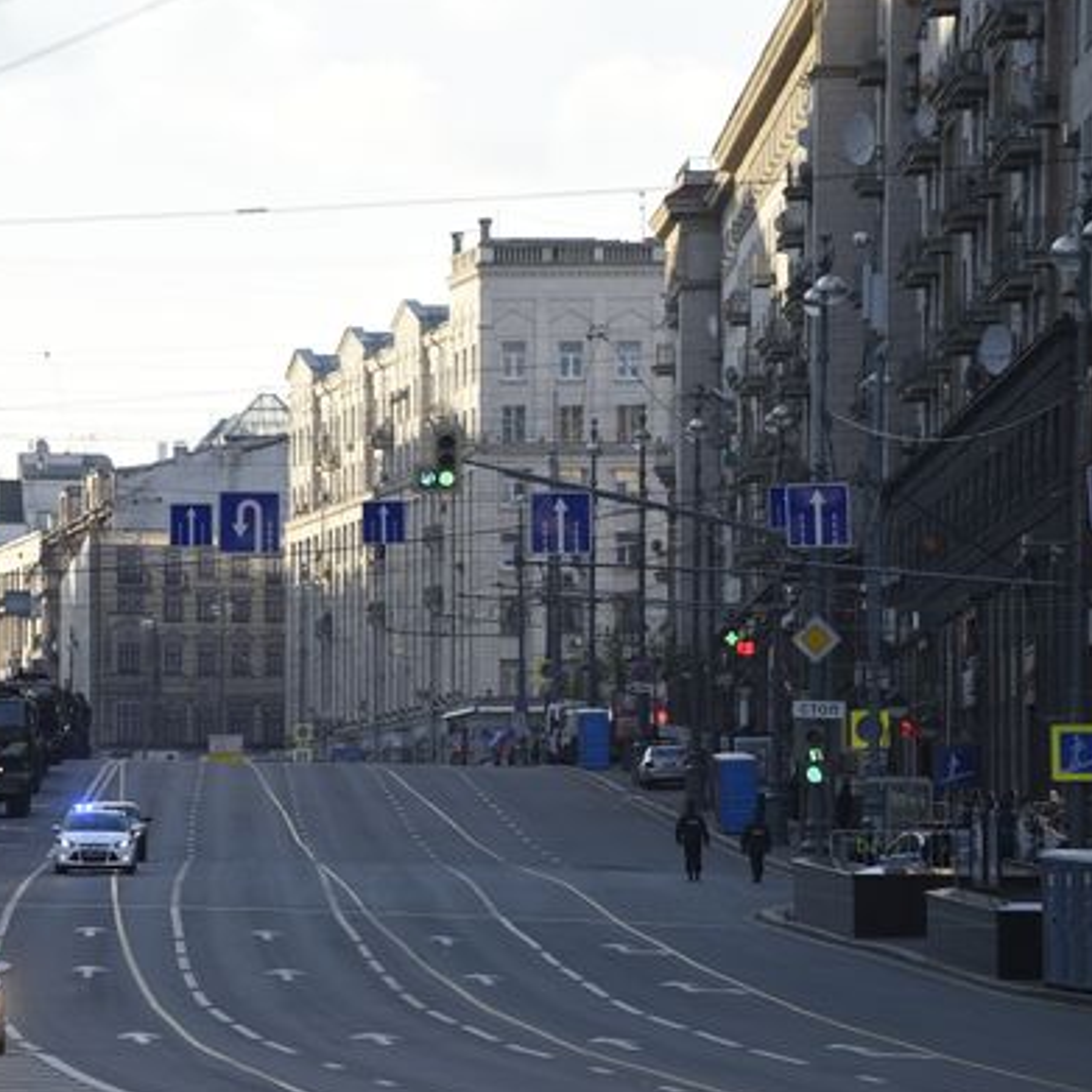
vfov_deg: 5.8
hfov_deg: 5.8
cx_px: 268
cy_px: 592
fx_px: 10850
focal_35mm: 304
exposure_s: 1/1600
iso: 400
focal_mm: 200
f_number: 4
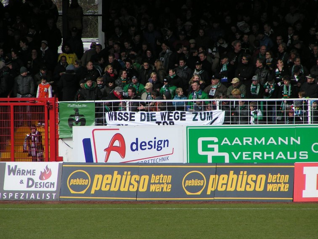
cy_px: 122
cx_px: 155
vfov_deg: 3.7
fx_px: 3693
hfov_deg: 4.9
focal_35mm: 402
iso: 50
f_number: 4.5
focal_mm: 58
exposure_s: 1/640
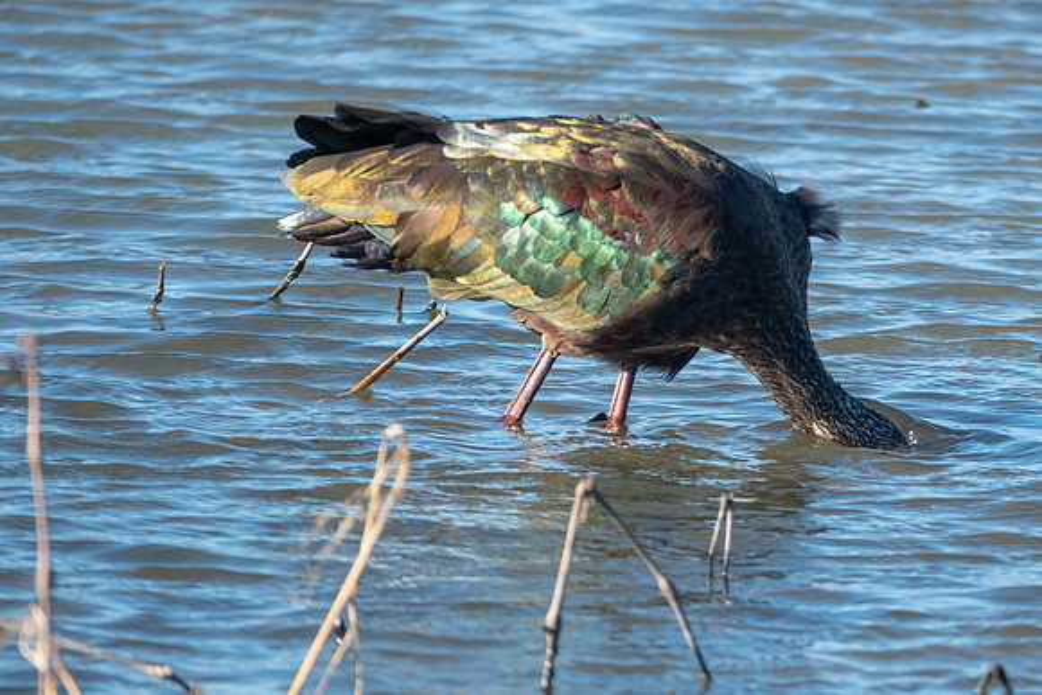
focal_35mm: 1046
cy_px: 360
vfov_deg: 1.3
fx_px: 30291
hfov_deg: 2.0
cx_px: 680
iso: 400
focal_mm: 214.72
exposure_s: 1/1250
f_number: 4
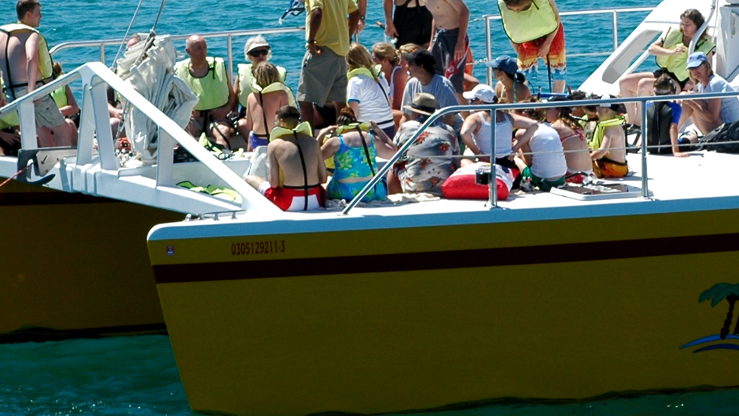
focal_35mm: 455
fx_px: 8915
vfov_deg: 2.7
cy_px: -102
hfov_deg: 4.7
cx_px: 734
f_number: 9
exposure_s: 1/400
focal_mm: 110
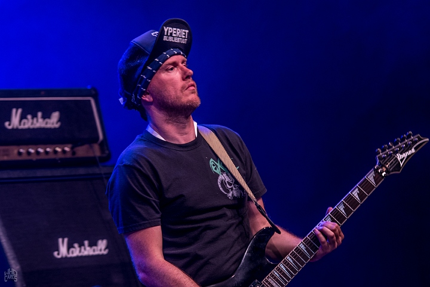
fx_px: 2508
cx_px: 215
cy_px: 144
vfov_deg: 6.5
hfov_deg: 9.8
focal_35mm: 210
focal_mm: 140
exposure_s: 1/125
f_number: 3.2
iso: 640
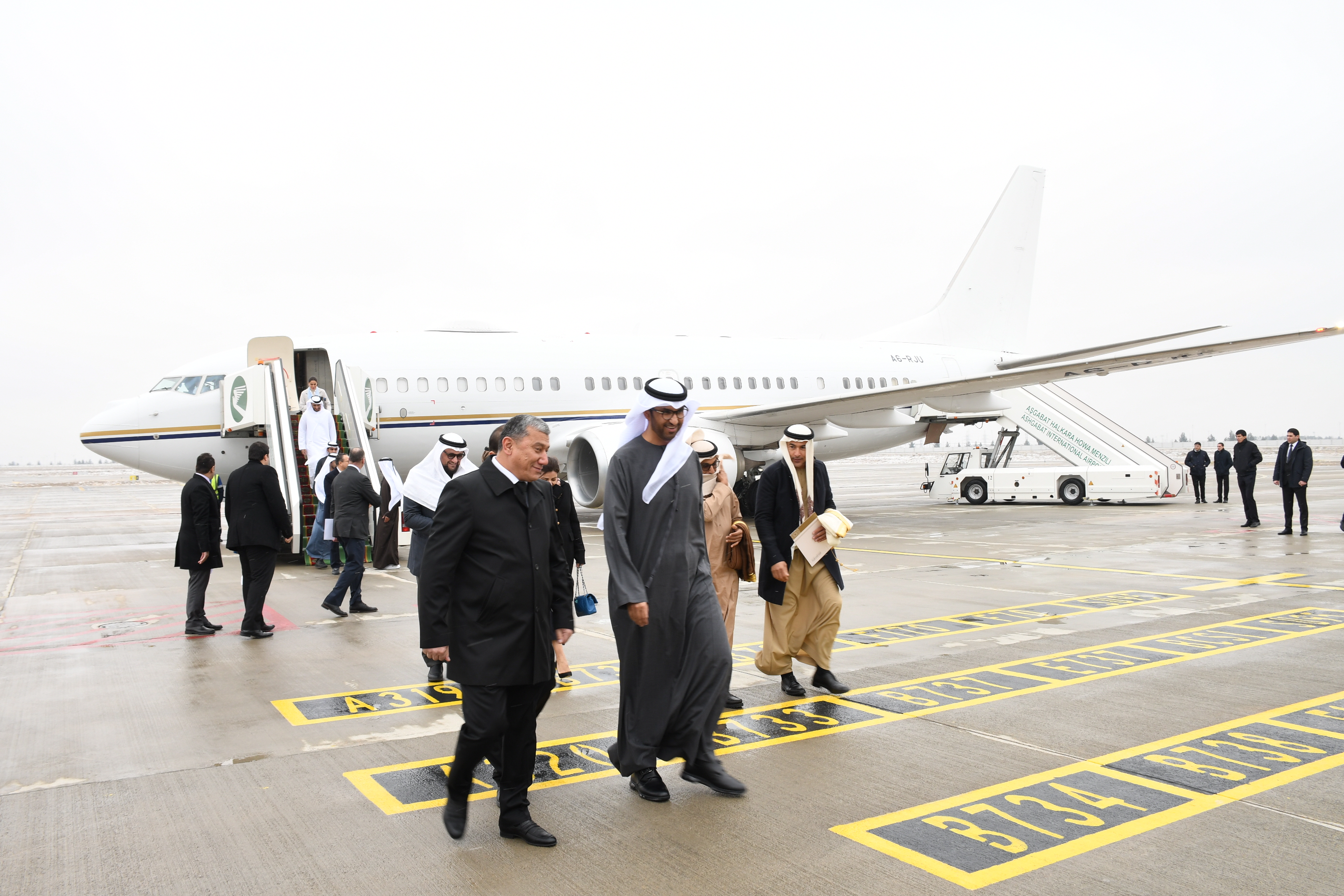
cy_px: 448
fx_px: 1008
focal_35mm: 27
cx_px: 672
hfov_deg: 67.4
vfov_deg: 47.9
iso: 200
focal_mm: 18
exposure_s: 1/100
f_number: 8
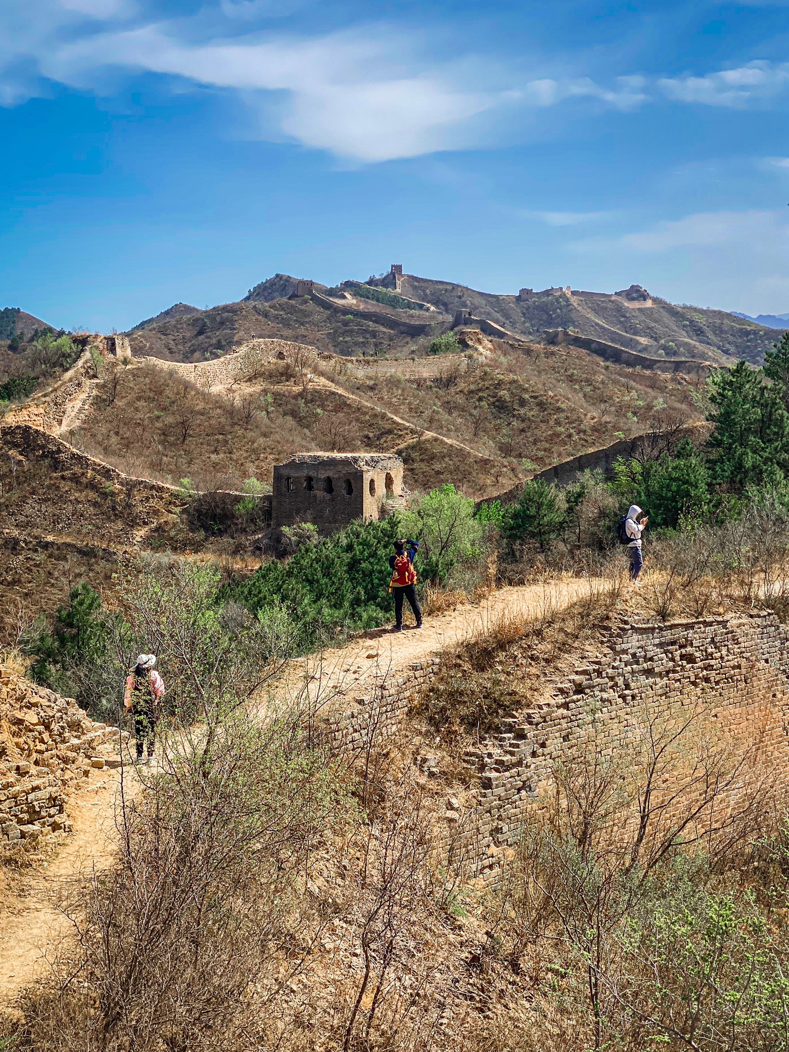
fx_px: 1580
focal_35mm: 52
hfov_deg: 28.0
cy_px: 526
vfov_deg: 36.8
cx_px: 394
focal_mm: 6
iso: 20
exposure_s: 1/2000
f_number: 2
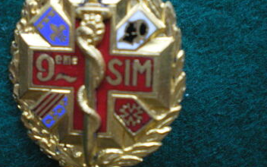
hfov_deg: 36.5
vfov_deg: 23.5
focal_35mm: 55
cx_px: 89
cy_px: 75
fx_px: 400
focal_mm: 6.3
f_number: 3.1
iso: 400
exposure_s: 1/30
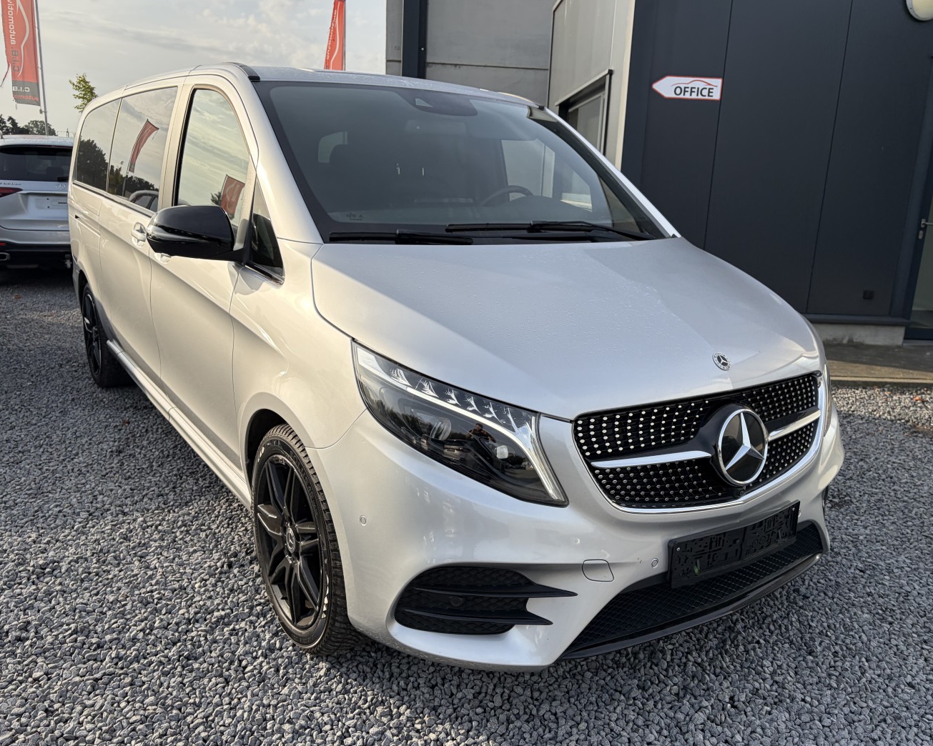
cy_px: 376
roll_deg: -5.3
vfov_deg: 51.5
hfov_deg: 62.2
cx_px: 485
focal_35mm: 28
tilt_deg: -12.9
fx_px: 773
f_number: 1.6
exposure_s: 1/2012
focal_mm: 5.96
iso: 50
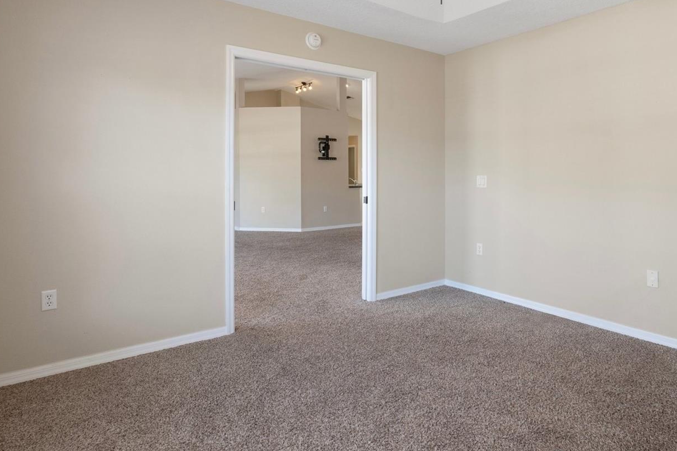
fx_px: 407
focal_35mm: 22
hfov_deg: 78.7
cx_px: 403
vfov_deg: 57.0
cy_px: 161
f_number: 8
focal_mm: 11
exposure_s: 1/1.43
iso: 320
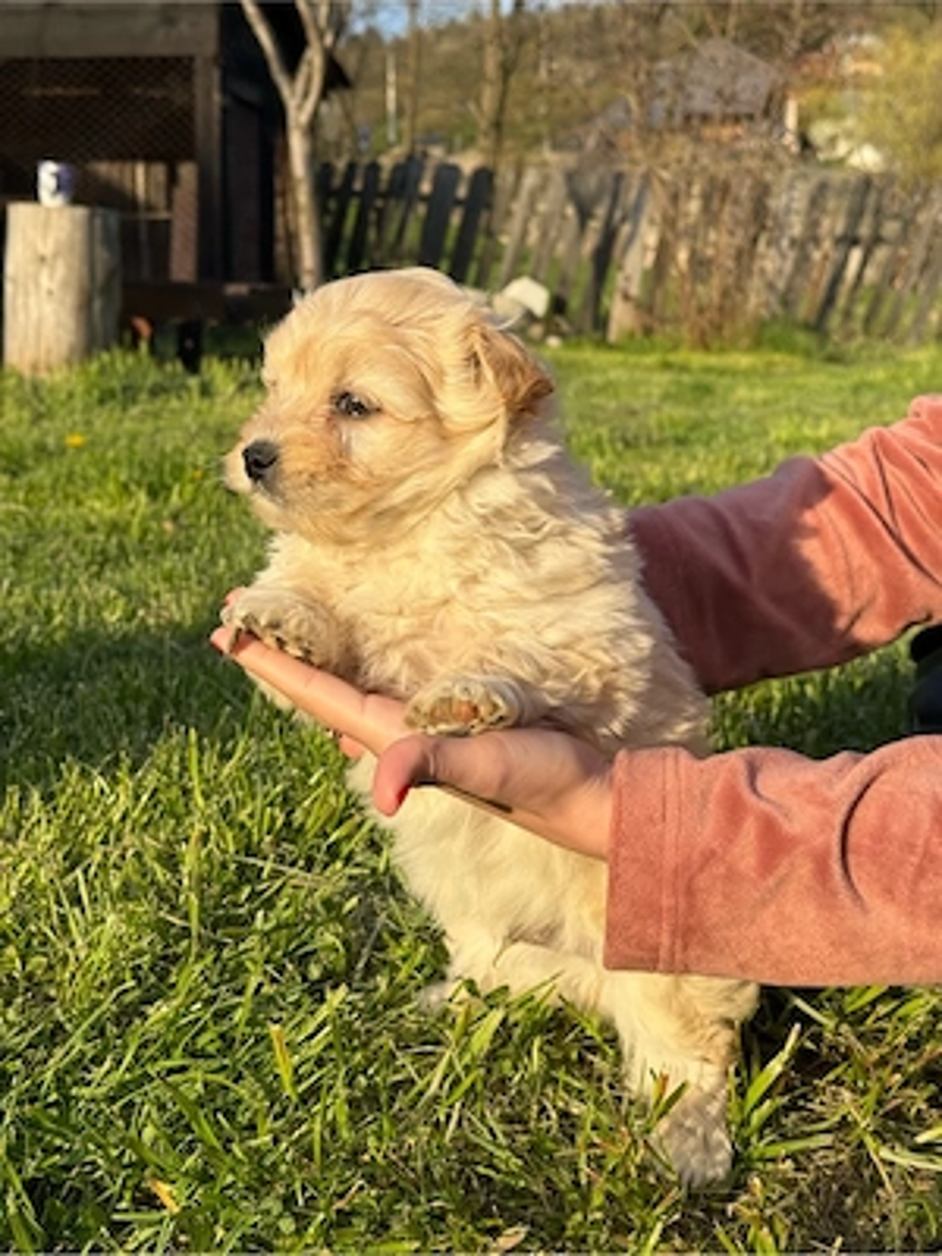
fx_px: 1742
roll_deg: -0.2
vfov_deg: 39.7
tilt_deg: -7.2
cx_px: 471
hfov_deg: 30.3
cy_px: 628
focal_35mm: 48
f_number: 1.78
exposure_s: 1/2667
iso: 64
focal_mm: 6.76
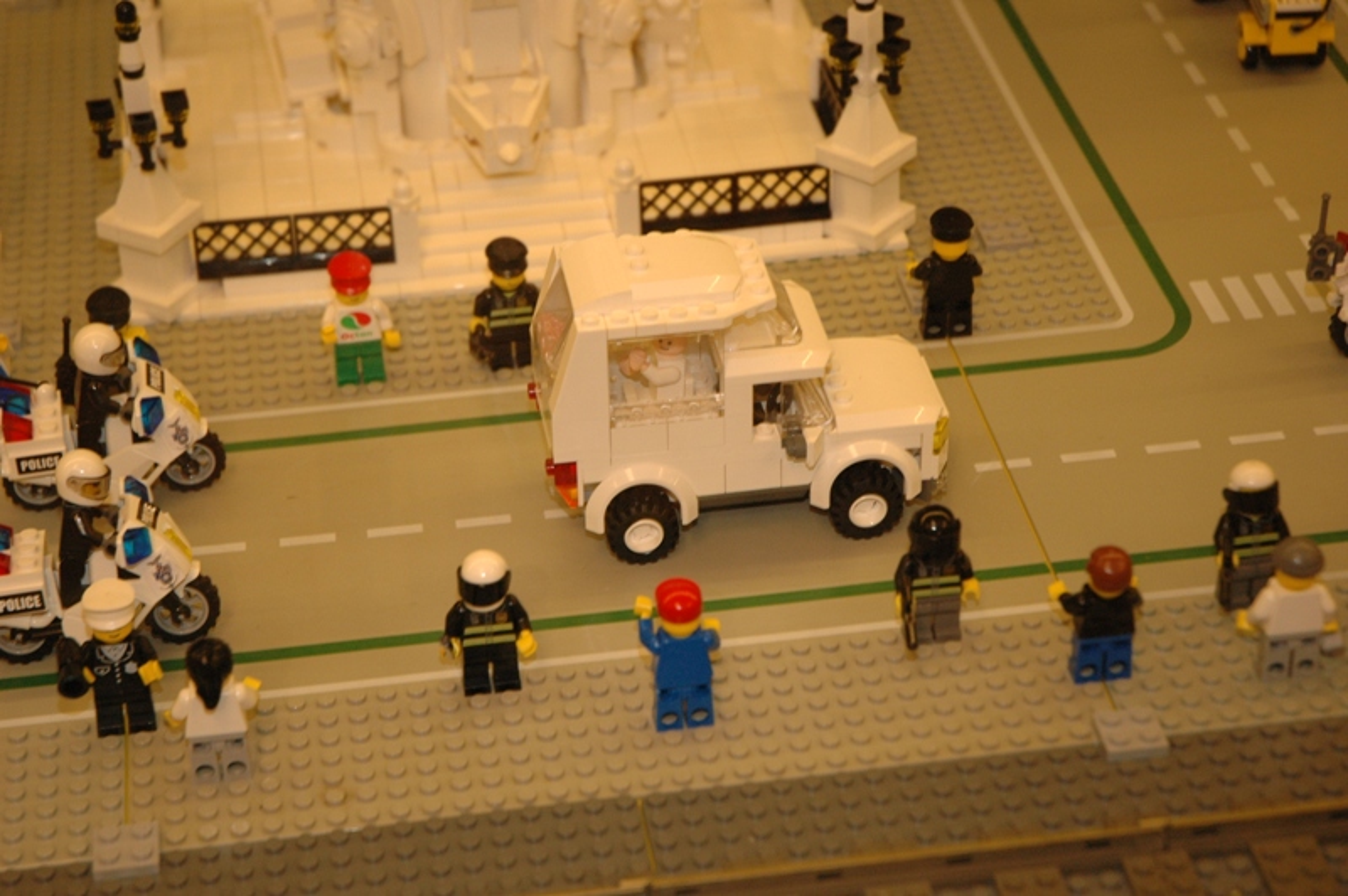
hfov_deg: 24.2
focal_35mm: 84
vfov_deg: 16.2
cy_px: 448
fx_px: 3143
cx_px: 674
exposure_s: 1/80
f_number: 4.5
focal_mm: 56
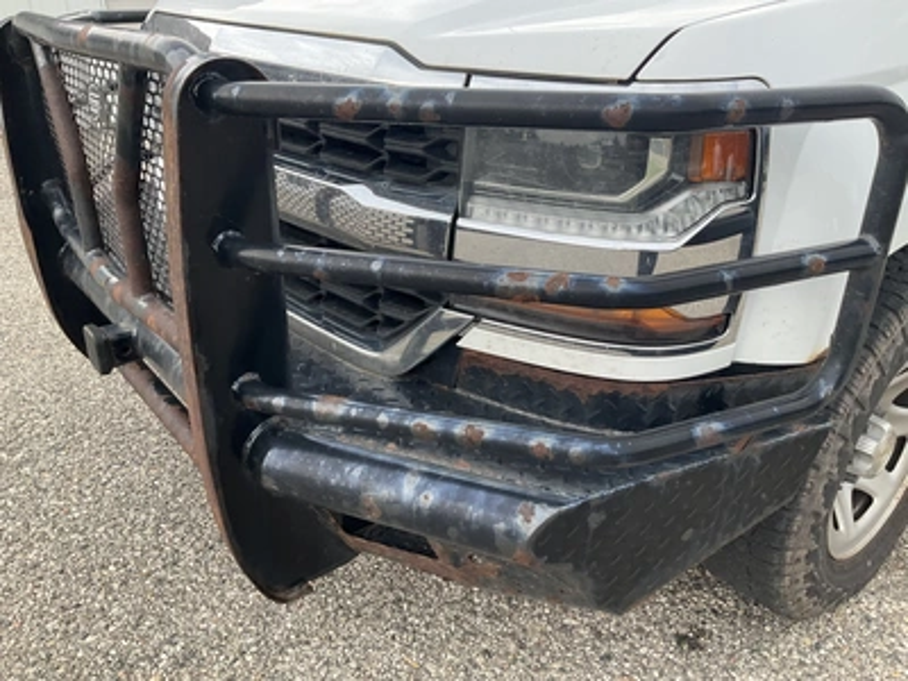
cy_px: 340
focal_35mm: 29
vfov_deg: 48.2
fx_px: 761
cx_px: 454
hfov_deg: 61.7
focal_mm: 3
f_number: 1.8
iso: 25
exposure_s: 1/222
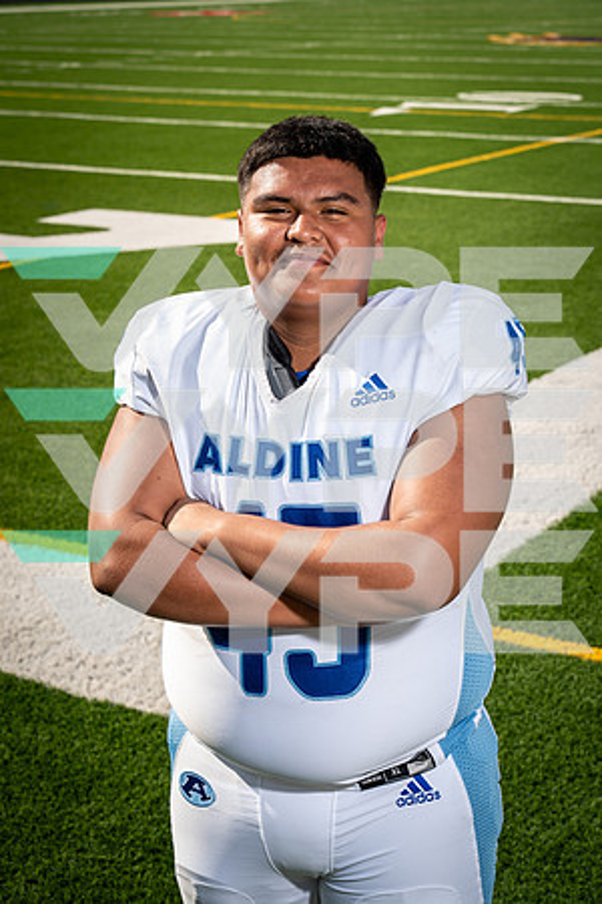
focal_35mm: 70
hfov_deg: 19.5
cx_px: 301
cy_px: 452
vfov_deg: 28.8
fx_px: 1756
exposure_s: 1/250
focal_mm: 70
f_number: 8
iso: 125
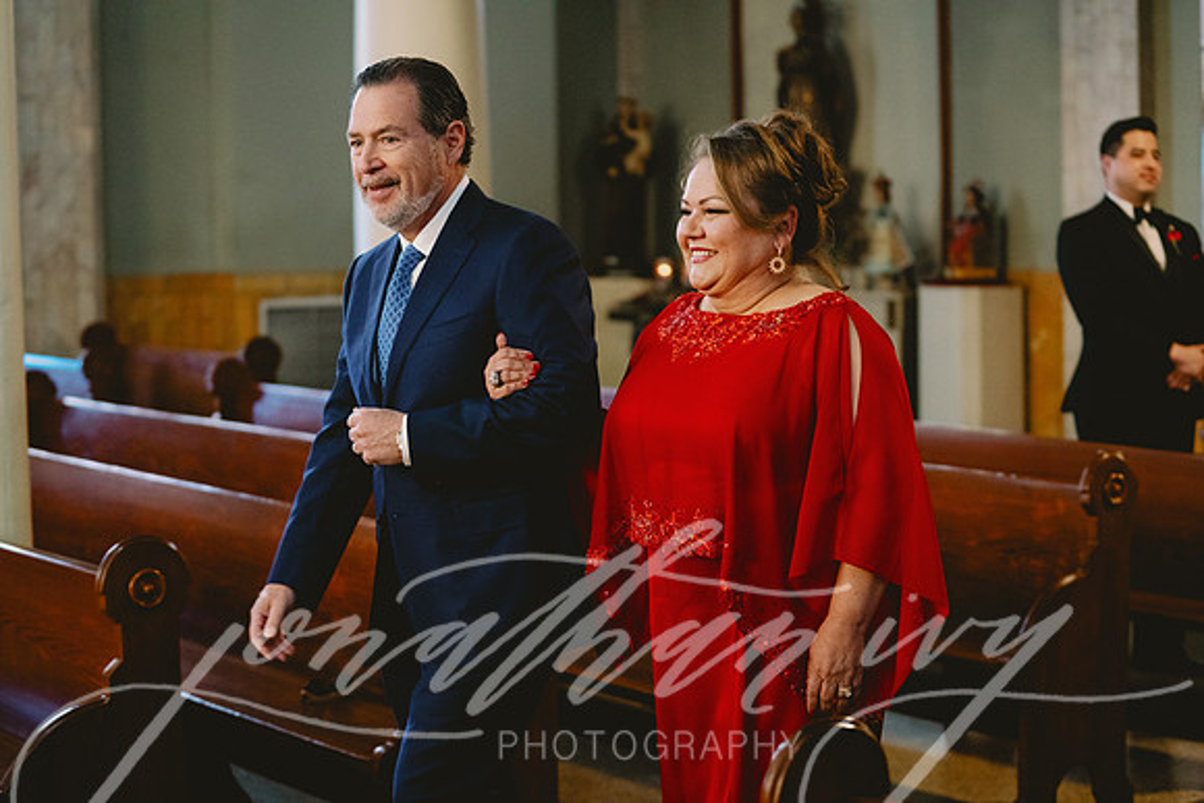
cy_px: 402
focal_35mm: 70
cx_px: 602
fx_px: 2342
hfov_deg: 28.8
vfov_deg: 19.5
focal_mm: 70
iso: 3200
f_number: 2.8
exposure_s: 1/125
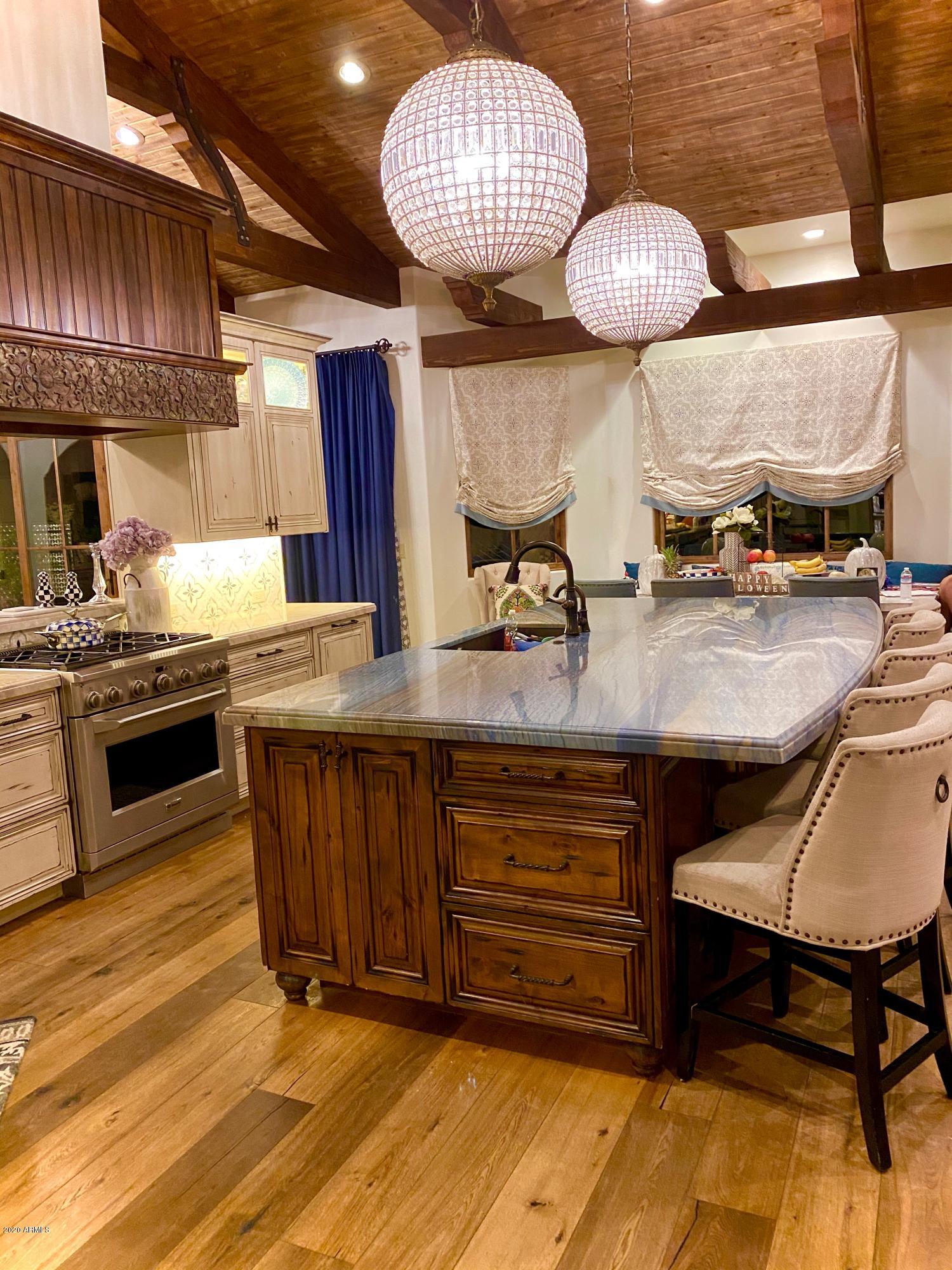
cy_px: 635
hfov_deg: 53.1
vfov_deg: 67.3
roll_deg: +2.6
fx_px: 953
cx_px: 476
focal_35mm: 26
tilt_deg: -6.2
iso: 500
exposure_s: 1/40
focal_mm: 4.25
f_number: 1.8
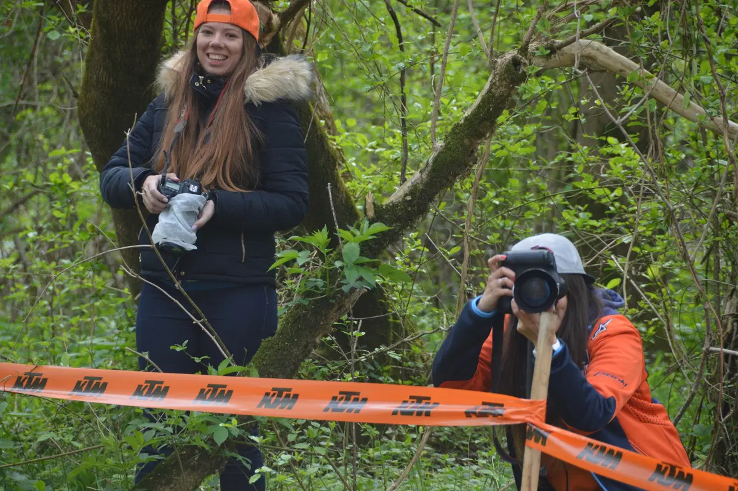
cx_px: 369
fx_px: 6145
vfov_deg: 4.6
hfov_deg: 6.9
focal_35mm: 300
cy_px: 246
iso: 640
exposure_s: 1/500
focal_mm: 200
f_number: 5.6
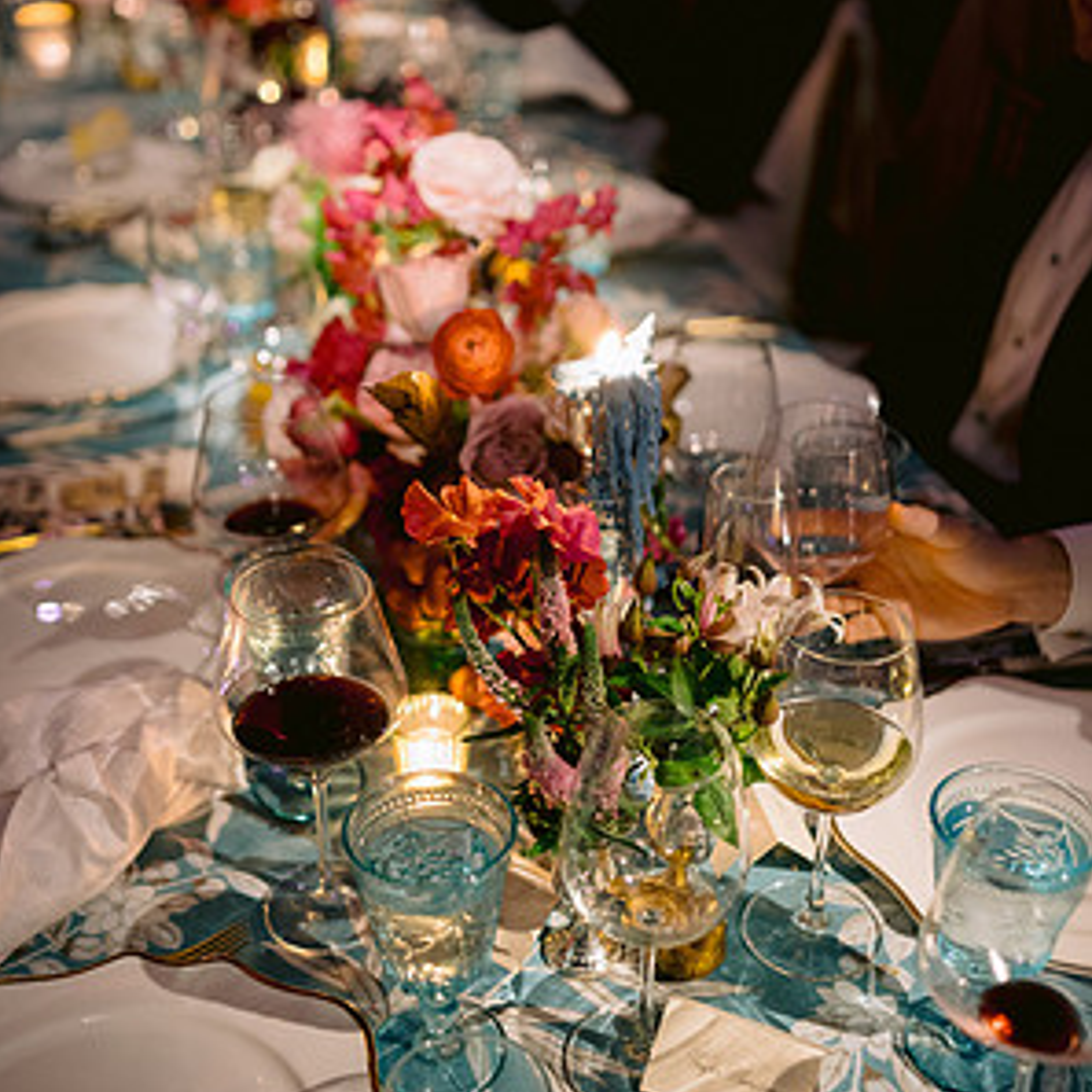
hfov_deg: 37.6
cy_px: 522
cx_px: 544
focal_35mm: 45
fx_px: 1606
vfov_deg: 37.5
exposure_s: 1/40
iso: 800
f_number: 1.8
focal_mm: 35
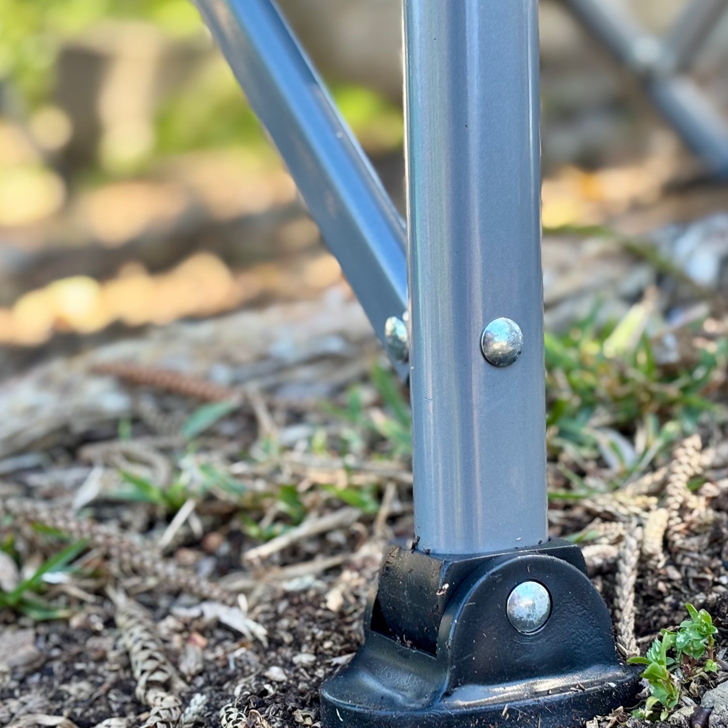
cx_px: 368
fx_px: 1785
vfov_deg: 23.0
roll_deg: -3.9
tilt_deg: -13.0
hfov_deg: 23.1
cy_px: 417
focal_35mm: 75
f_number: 1.6
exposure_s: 1/121
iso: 40
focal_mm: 5.96
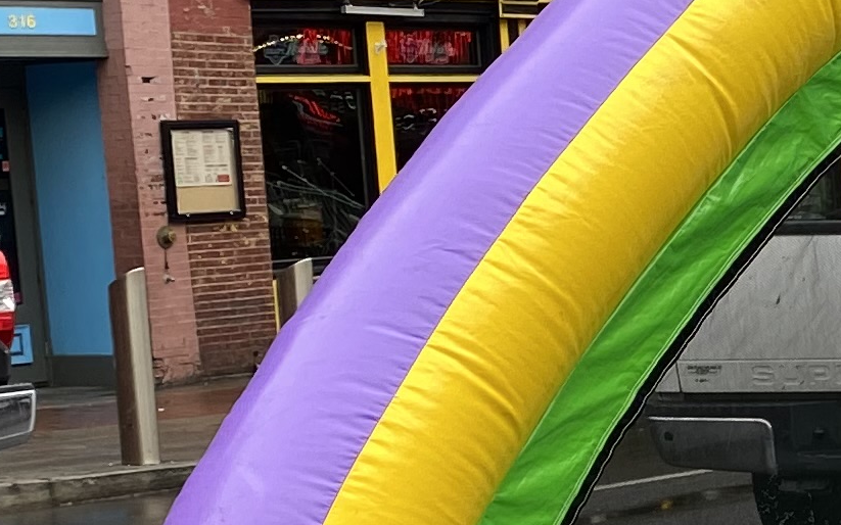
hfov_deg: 14.4
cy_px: 541
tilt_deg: -6.5
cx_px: 1278
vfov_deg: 9.6
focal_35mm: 135
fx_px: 3094
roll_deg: +2.4
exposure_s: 1/120
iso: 32
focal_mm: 4.25
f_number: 1.8
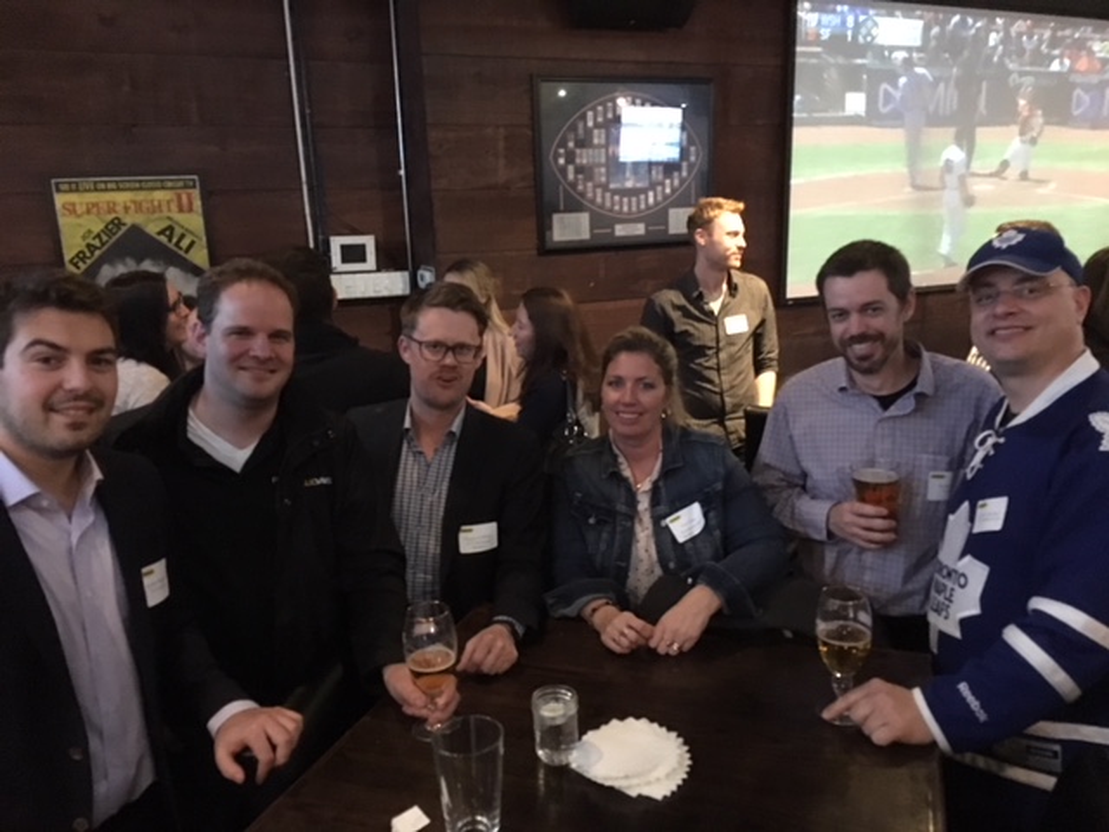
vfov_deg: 48.2
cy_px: 416
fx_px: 929
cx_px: 554
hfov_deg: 61.7
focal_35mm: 29
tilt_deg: -12.6
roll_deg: +0.9
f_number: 2.2
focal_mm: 4.15
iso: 1000
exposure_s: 1/15
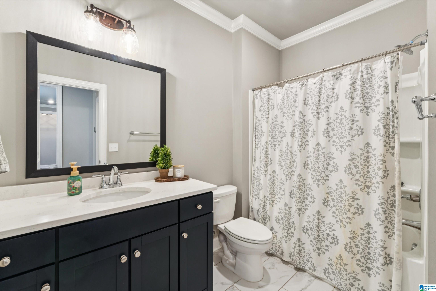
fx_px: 182
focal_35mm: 15
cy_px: 146
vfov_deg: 77.3
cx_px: 218
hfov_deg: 100.4
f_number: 13
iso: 400
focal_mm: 15
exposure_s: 1/4
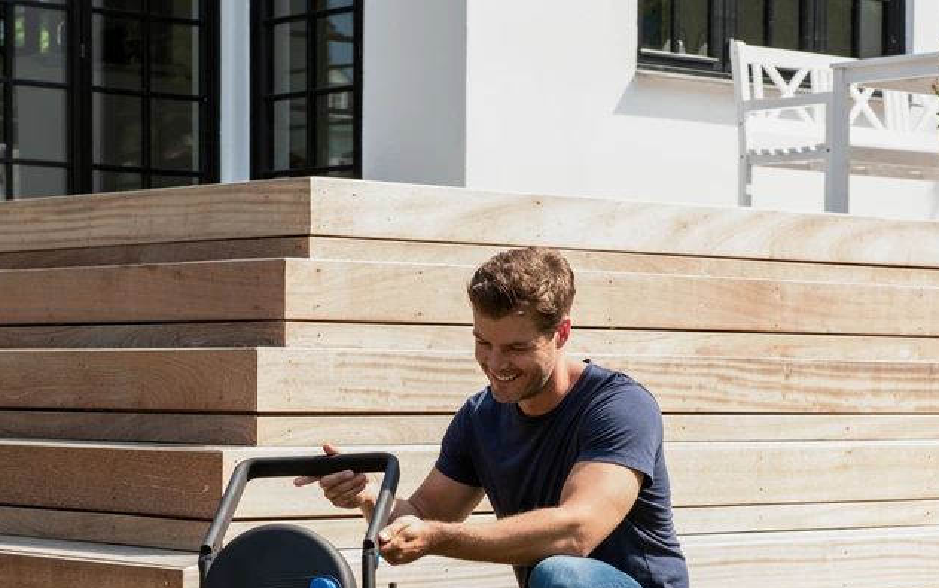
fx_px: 2893
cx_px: 573
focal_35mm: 113
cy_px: 495
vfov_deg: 11.5
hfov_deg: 18.4
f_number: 8
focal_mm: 70
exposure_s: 1/200
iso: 160
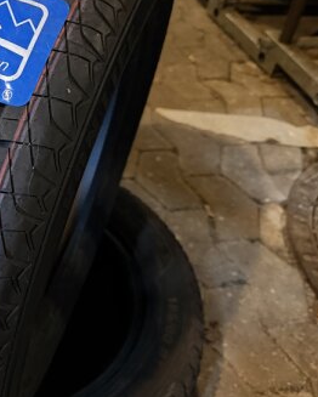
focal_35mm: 43
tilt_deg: -38.2
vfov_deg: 42.4
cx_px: 1
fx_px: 505
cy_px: 141
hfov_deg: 32.2
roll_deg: -2.3
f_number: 1.78
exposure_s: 1/25
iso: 800
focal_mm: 6.76
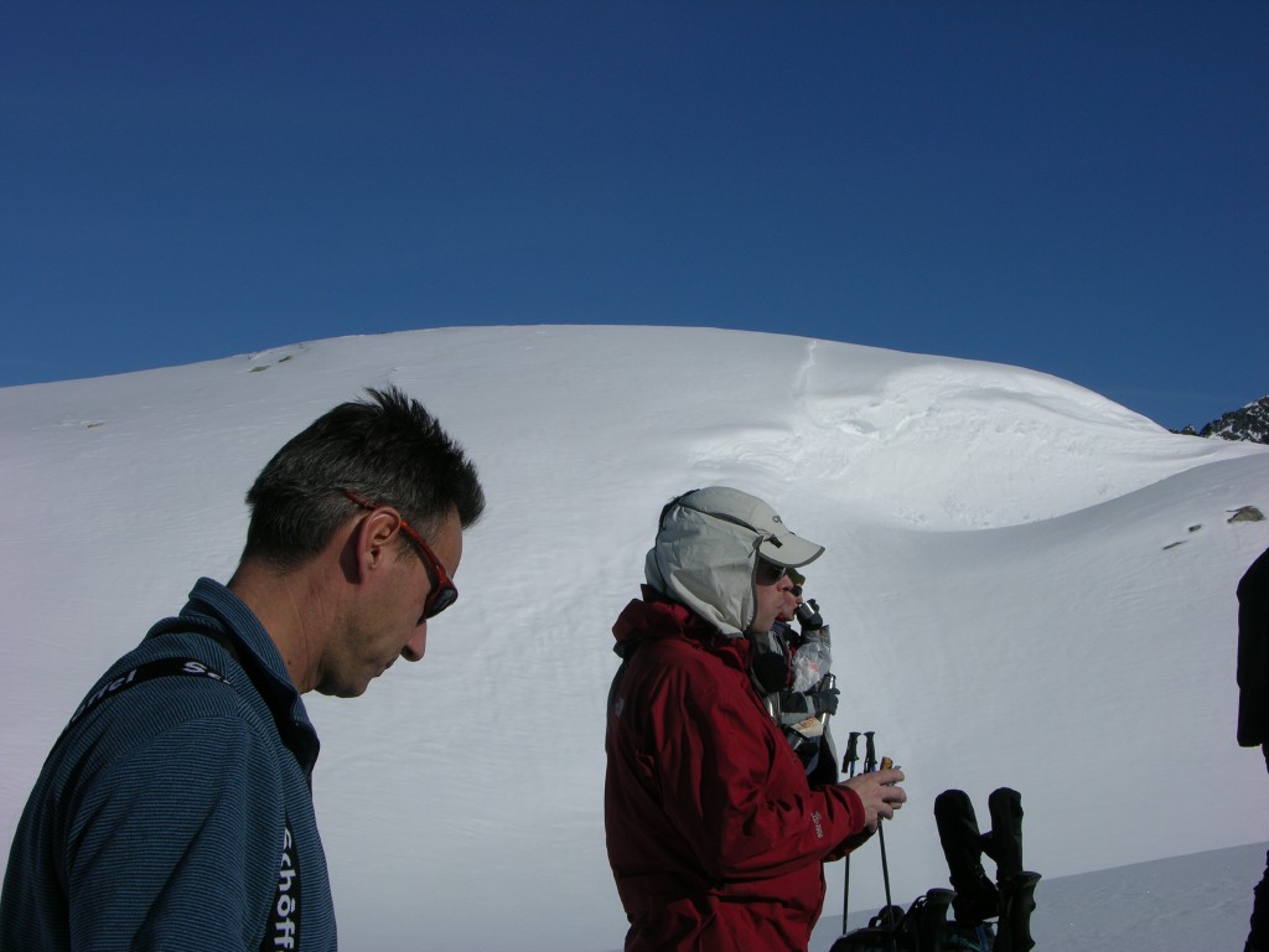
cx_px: 634
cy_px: 476
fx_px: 1980
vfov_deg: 27.0
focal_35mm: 54
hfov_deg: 35.5
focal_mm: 13.7
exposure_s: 1/635
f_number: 7.7
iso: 50
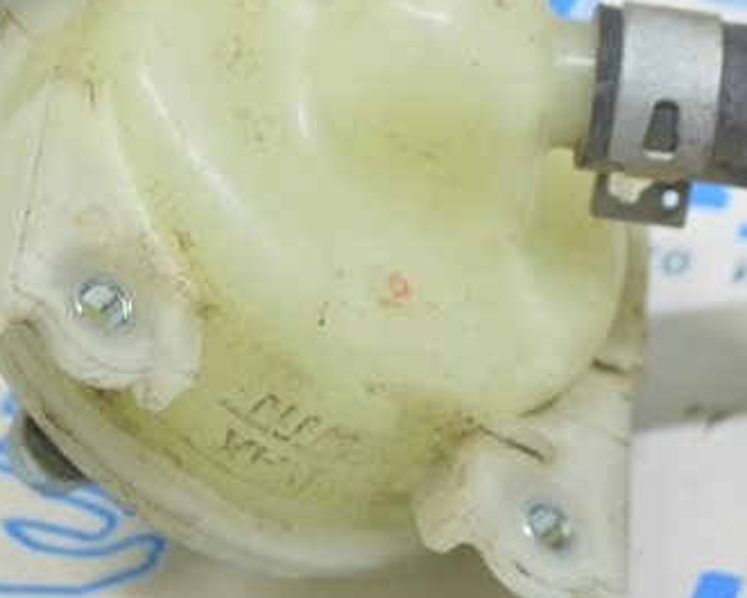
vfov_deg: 10.3
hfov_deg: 12.9
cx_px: 353
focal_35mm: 150
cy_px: 166
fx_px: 3314
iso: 400
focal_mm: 55
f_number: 5.6
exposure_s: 1/15
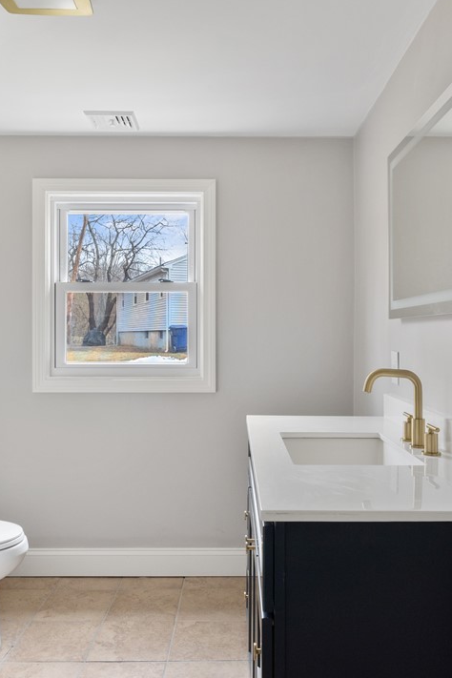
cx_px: 237
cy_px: 336
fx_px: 560
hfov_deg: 43.9
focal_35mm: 30
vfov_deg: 62.3
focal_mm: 13
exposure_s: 1/3
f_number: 7.1
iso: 320
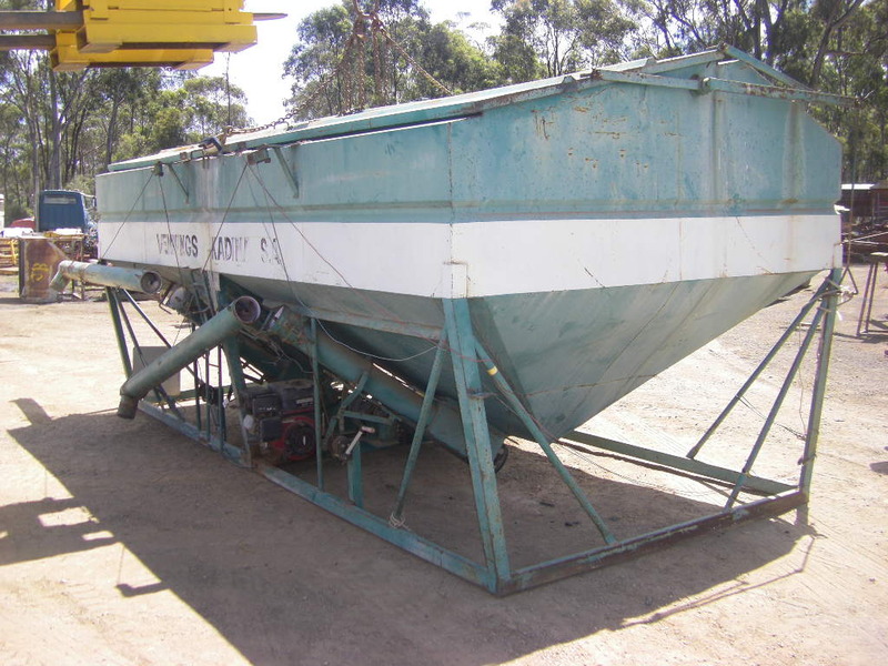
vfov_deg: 37.7
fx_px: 975
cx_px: 444
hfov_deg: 49.0
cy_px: 333
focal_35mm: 38
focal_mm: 6.3
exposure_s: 1/320
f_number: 3.5
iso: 80
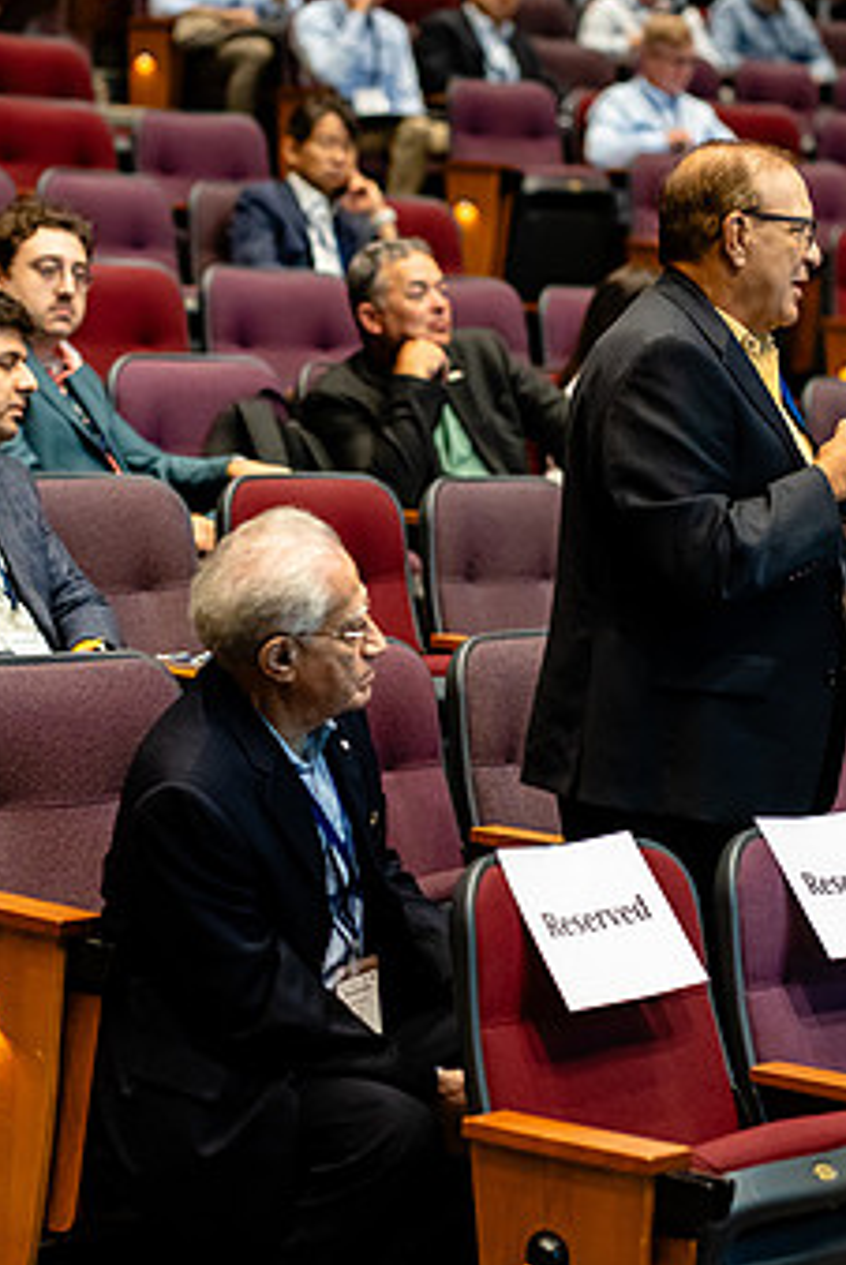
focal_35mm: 113
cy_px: 647
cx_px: 483
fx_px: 3975
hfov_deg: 12.1
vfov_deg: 18.1
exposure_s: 1/200
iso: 4000
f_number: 2.8
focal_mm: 85
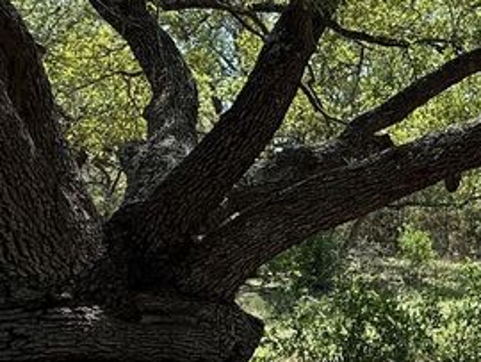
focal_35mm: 53
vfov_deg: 27.5
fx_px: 737
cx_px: 670
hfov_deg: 27.9
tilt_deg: +3.1
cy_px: 218
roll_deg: -1.3
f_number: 2.2
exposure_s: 1/928
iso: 64
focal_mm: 2.22
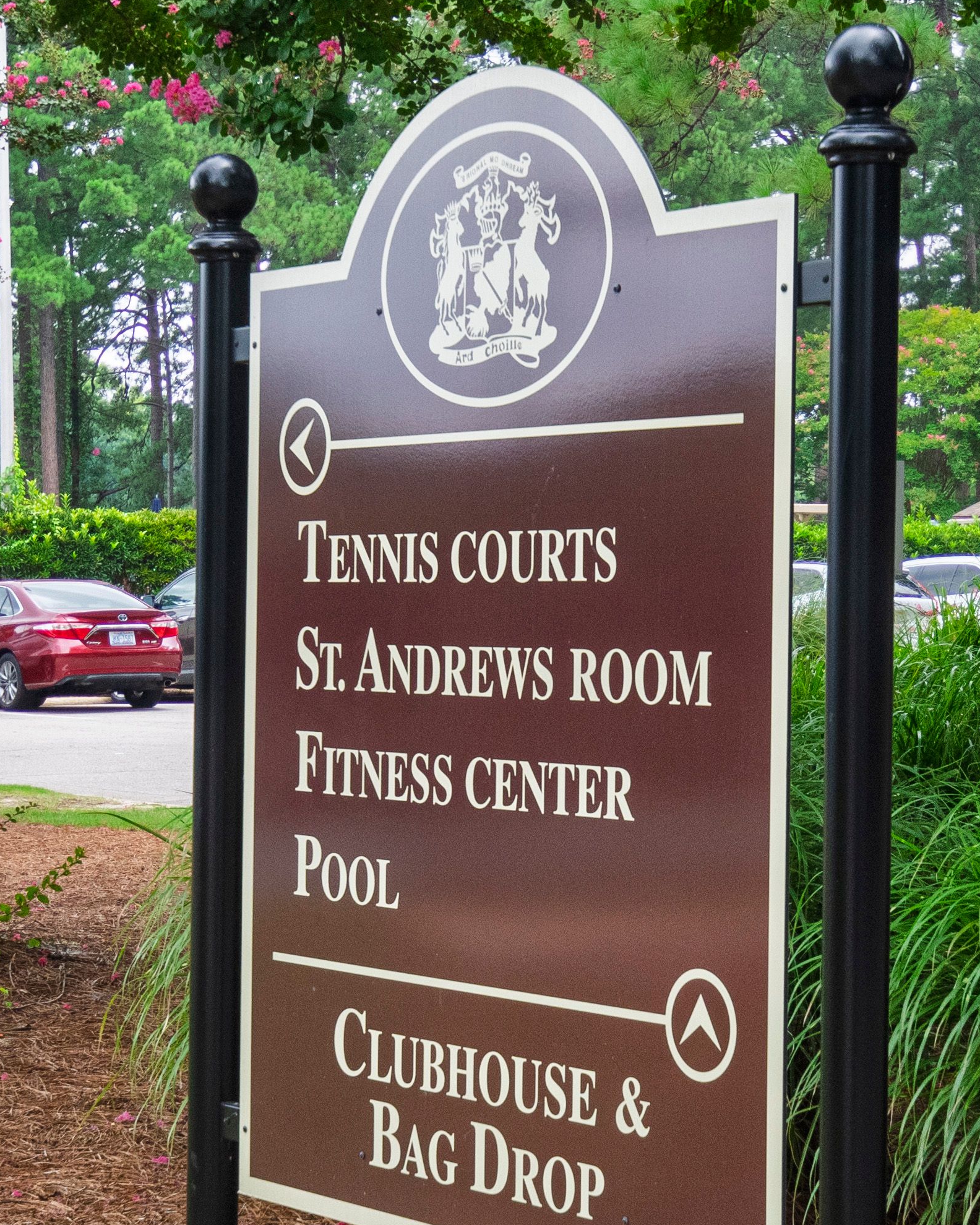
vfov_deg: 20.1
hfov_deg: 16.2
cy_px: 753
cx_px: 523
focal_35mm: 95
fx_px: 3444
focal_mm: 24
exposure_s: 1/400
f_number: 5
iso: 640
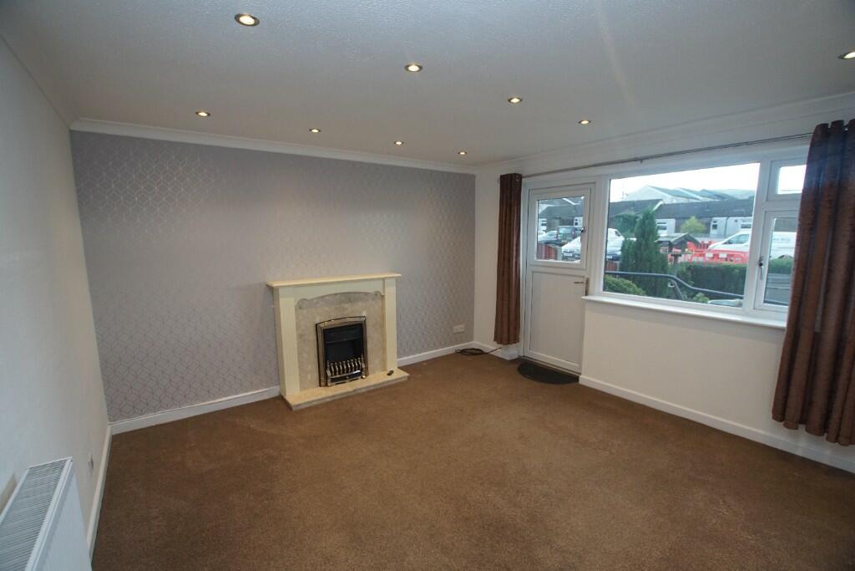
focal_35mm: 15
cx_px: 428
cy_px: 286
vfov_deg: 77.3
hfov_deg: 100.4
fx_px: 356
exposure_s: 1/160
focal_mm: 10
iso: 800
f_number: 4
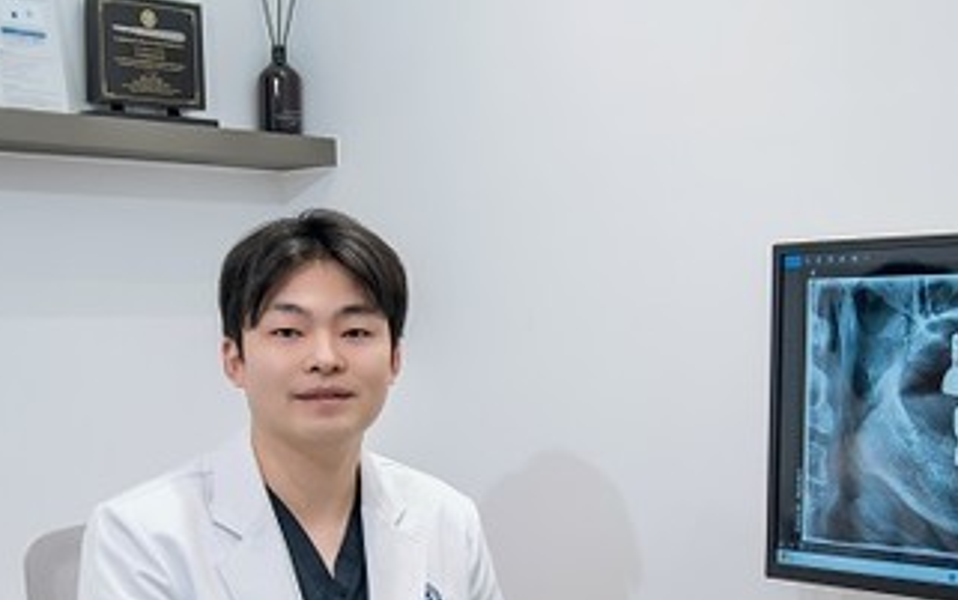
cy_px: 503
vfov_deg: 21.3
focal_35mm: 60
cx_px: 442
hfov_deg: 34.0
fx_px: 1567
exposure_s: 1/25
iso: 160
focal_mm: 30
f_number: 4
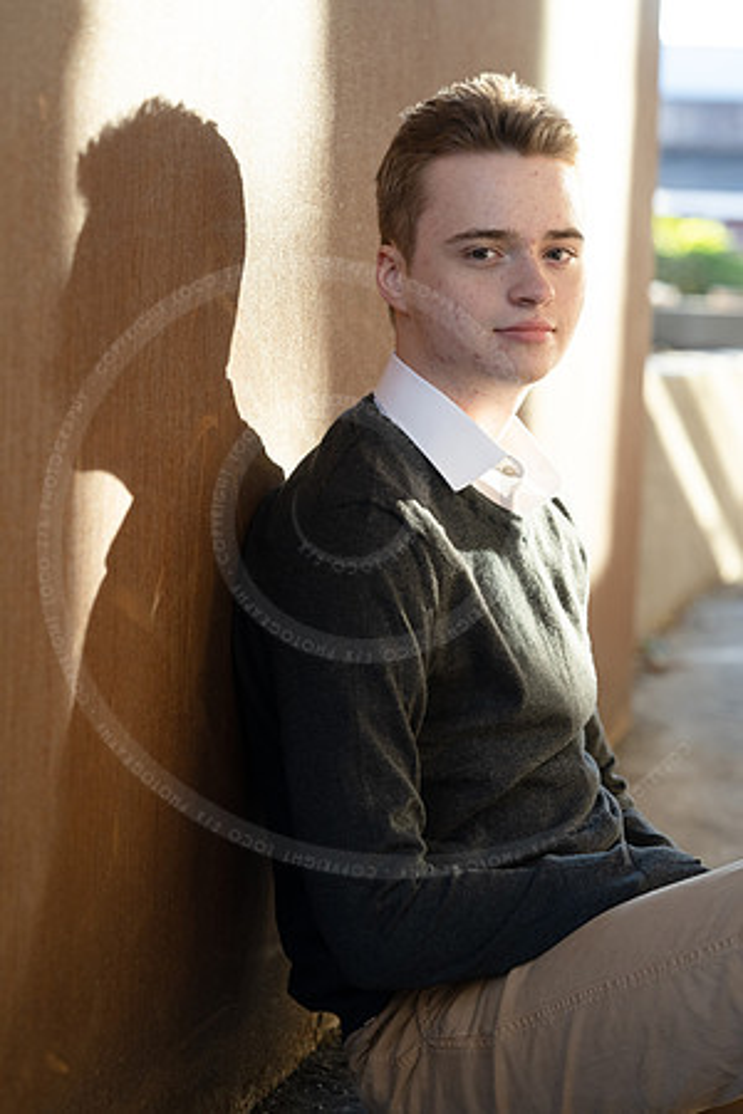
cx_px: 372
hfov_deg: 16.1
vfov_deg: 23.9
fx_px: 2631
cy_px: 557
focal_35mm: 85
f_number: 4
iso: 800
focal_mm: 85
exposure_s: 1/320
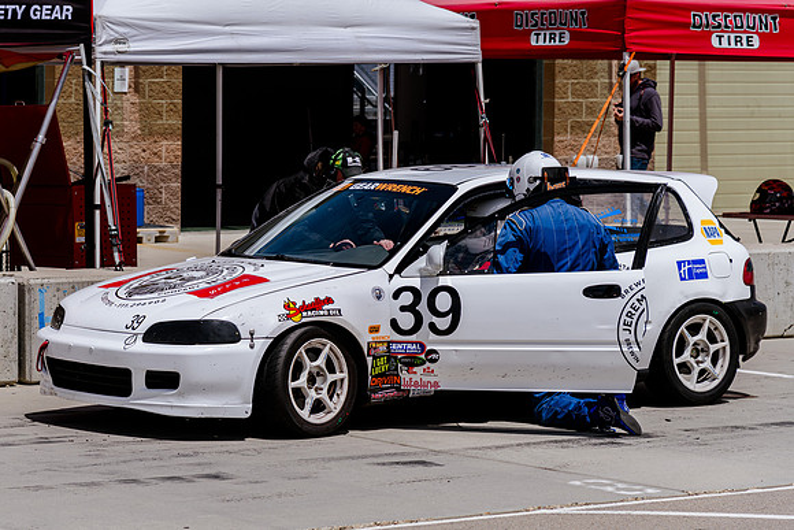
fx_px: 3062
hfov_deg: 14.8
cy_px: 223
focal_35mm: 139
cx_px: 335
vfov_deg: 9.9
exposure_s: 1/500
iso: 64
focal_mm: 120
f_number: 7.1
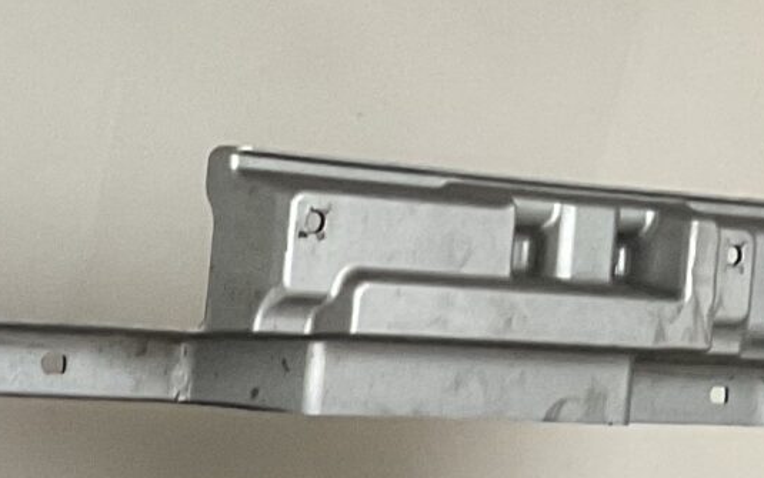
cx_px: -473
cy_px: 900
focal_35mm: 147
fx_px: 3062
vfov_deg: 8.5
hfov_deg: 13.2
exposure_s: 1/60
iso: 160
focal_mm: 3
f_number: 1.8
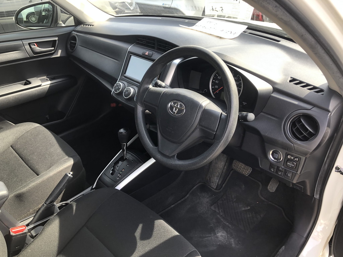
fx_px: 277
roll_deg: +2.6
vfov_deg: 49.7
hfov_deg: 63.4
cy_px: 128
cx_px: 172
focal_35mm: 28
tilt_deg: -31.8
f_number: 1.8
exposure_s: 1/120
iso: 25
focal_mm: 4
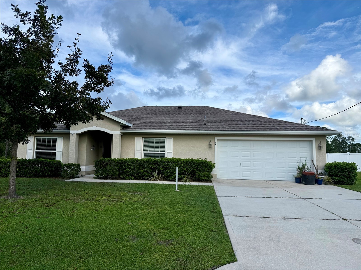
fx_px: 250
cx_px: 180
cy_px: 135
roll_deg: -0.9
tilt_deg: +5.0
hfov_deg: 71.6
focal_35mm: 24
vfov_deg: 56.8
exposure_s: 1/4405
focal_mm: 6.76
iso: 80
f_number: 1.78
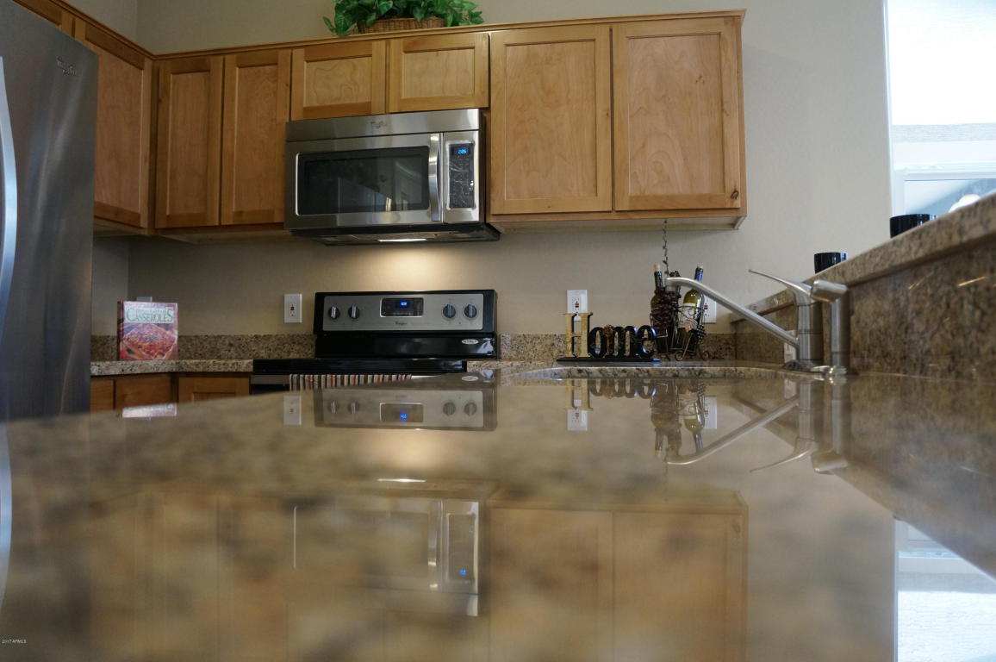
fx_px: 788
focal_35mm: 28
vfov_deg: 45.6
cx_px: 498
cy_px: 331
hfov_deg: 64.6
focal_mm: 19
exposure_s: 1/160
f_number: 4
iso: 1600
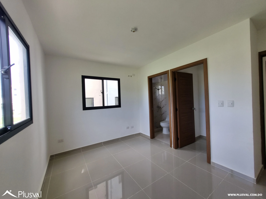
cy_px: 100
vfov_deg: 89.9
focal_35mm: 13
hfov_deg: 106.2
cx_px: 133
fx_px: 100
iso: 50
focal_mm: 1.74
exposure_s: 1/120
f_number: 2.2
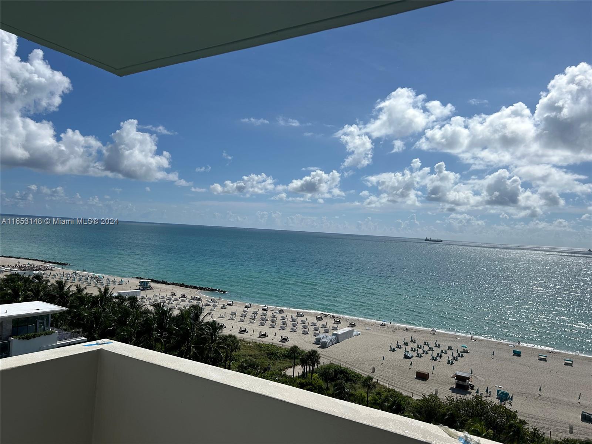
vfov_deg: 53.1
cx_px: 296
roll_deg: -3.6
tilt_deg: -0.1
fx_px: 445
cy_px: 222
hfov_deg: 67.3
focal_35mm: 26
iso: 50
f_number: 1.5
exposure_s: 1/6993
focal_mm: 5.7
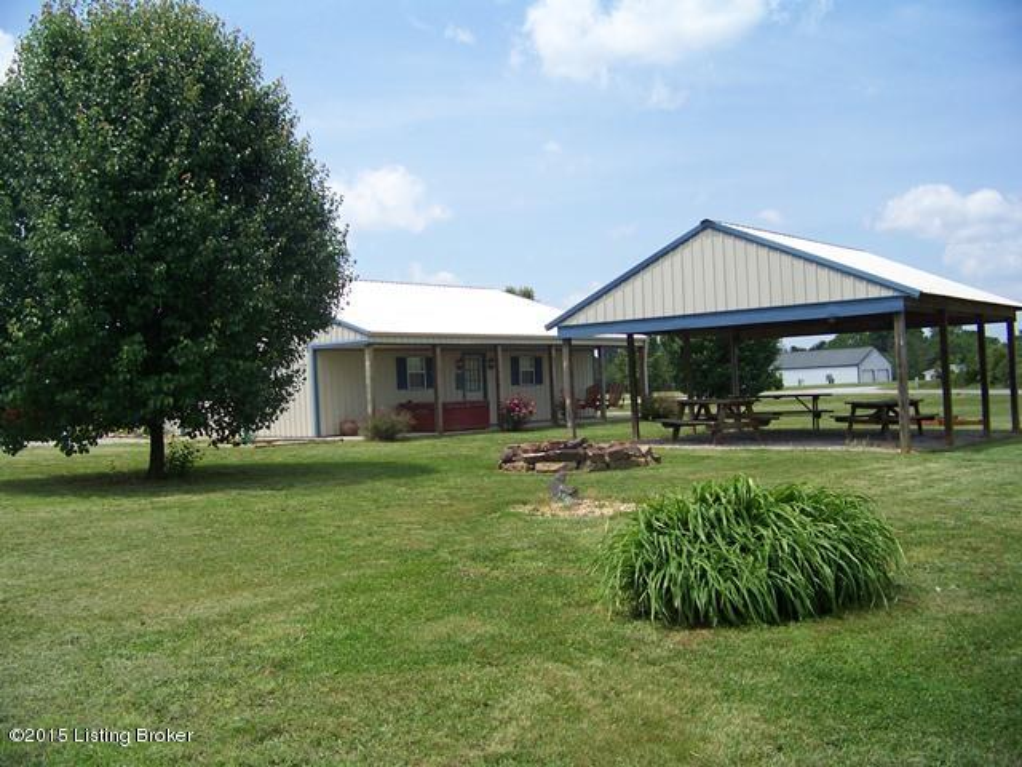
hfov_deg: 51.4
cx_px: 511
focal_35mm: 36
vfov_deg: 39.7
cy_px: 384
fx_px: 1063
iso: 64
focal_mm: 5.85
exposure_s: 1/1000
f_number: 2.8
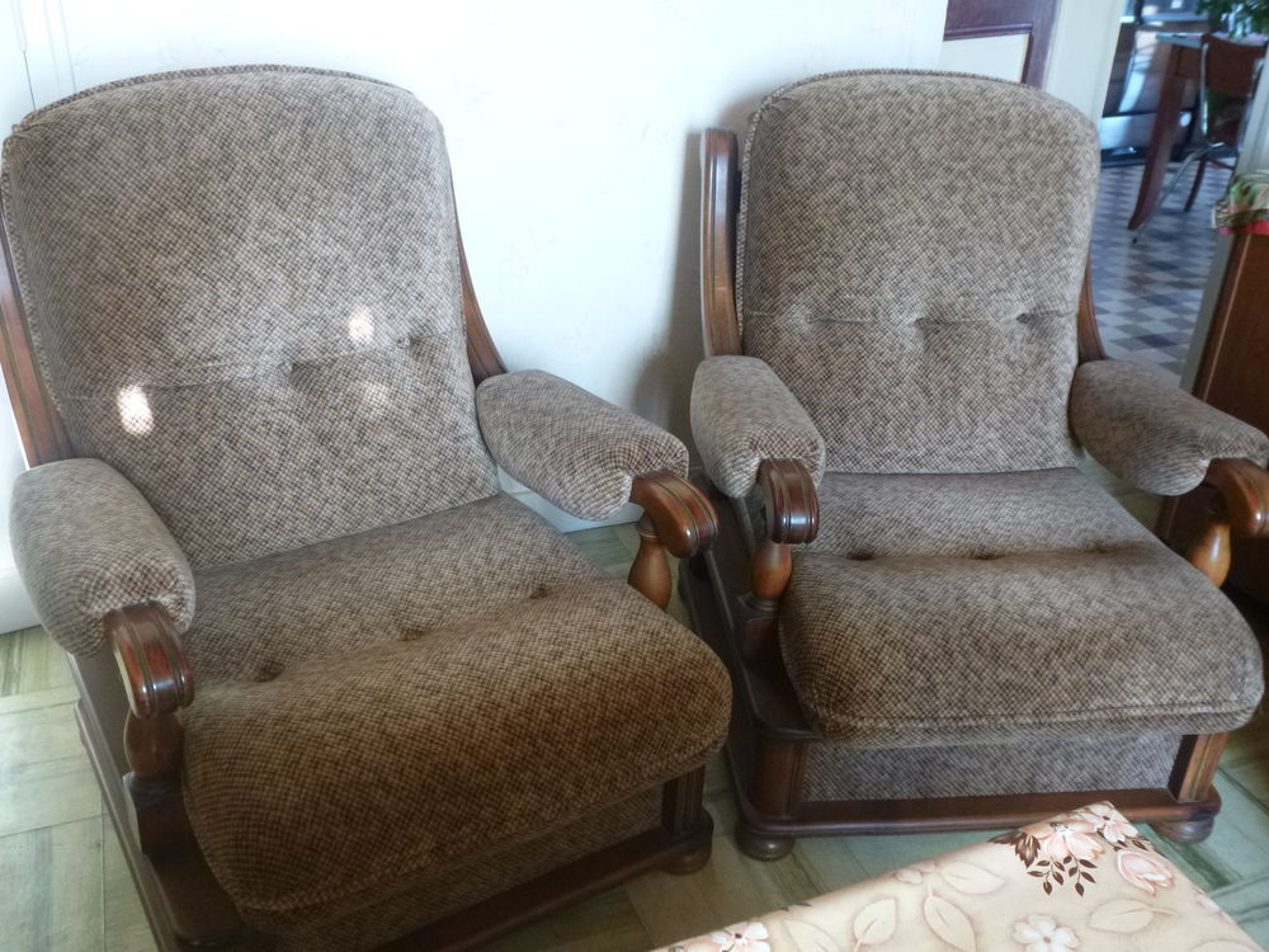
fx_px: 1136
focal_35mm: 31
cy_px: 476
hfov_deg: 58.4
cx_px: 634
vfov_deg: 45.4
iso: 400
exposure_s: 1/15
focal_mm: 5.6
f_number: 3.4
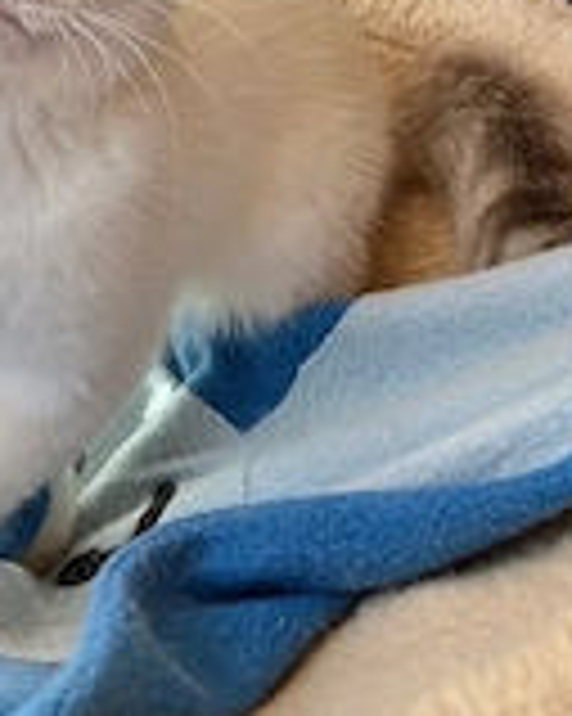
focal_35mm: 64
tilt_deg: -20.4
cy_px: -68
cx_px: 122
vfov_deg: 27.2
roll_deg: -2.1
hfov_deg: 23.5
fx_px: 1356
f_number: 1.6
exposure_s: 1/390
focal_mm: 5.1
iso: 50
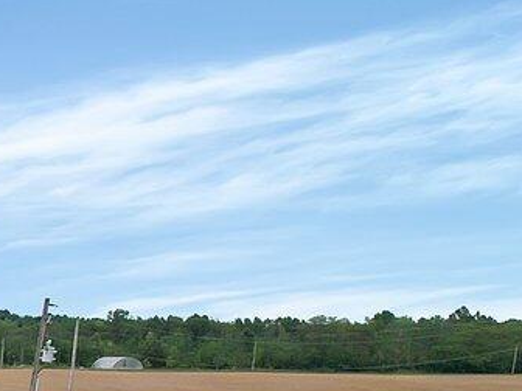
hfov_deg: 11.4
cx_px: -892
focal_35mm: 129
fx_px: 1945
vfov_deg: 10.5
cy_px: 781
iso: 120
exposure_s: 1/2500
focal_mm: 8.38
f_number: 2.8
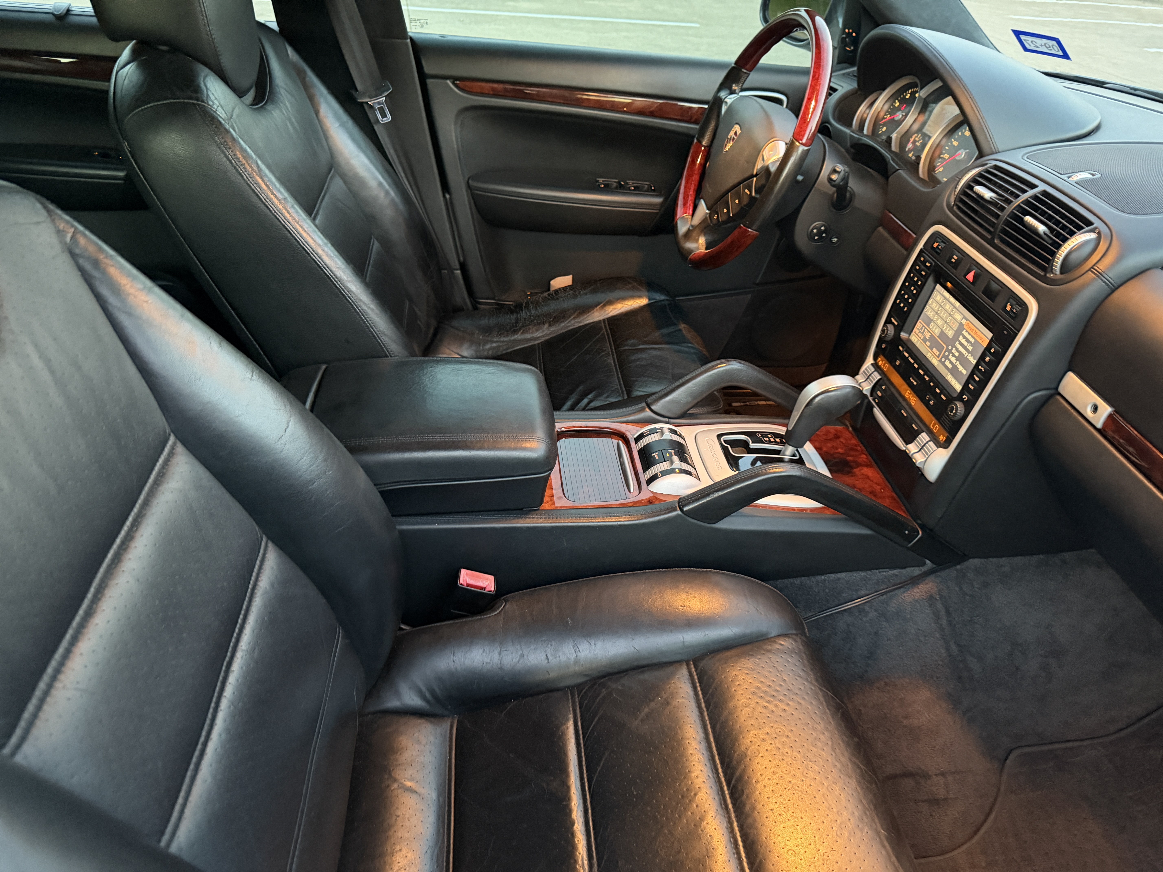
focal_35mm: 24
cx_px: 582
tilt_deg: -34.6
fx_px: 806
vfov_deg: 56.8
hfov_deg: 71.6
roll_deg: -4.2
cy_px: 436
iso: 1000
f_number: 1.78
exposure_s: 1/36
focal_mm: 6.76
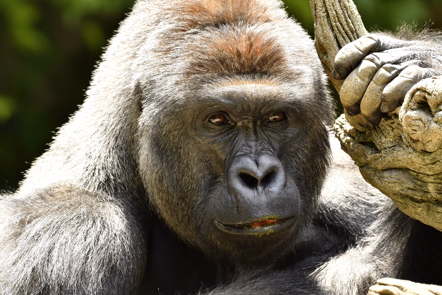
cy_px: 148
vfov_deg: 2.1
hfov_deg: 3.1
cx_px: 221
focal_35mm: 660
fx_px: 8103
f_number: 6.3
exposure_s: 1/320
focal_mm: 440
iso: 800
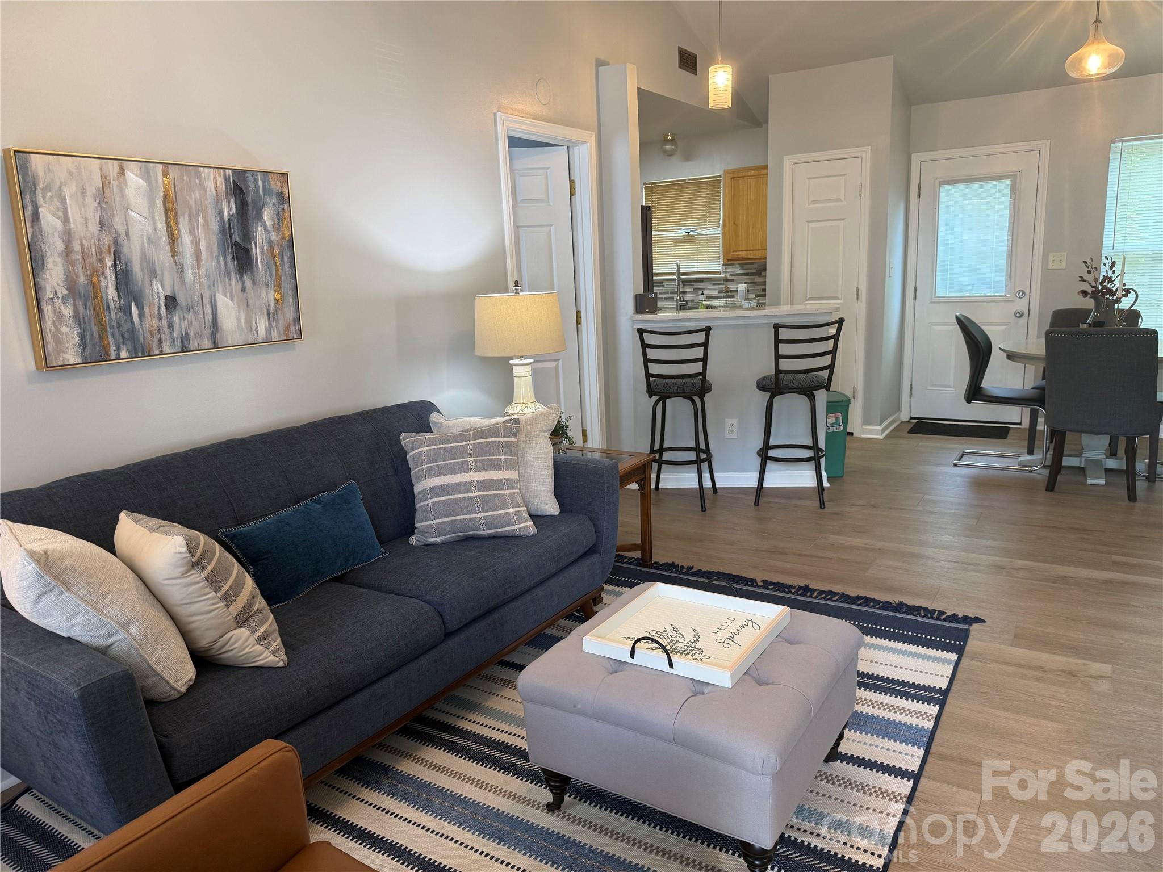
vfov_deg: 56.8
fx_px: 806
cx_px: 582
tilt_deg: -12.0
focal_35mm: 24
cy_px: 436
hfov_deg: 71.6
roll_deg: +2.4
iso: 160
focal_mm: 6.76
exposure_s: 1/60
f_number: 1.78
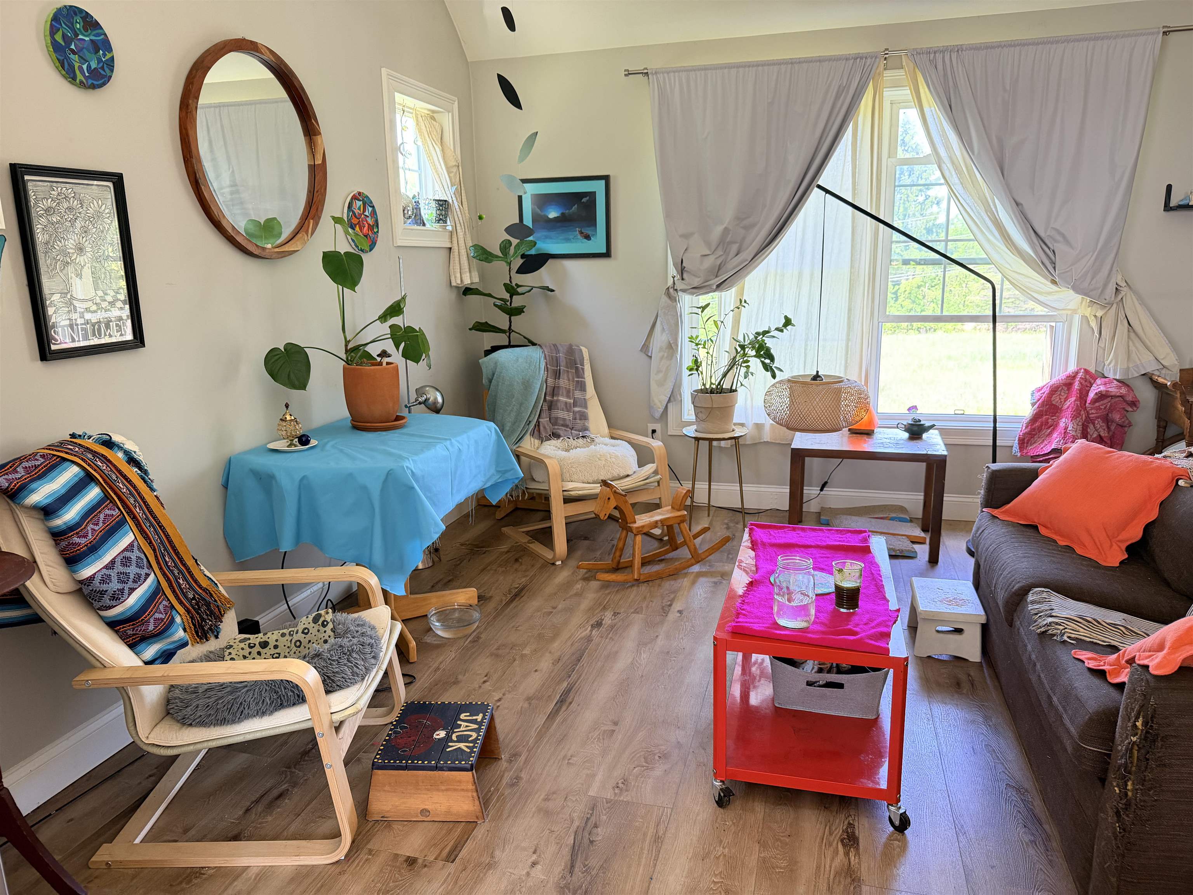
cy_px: 448
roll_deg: +1.2
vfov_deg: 56.8
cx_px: 596
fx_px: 827
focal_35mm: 24
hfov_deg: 71.6
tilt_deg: -12.5
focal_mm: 6.76
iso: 400
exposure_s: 1/60
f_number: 1.78
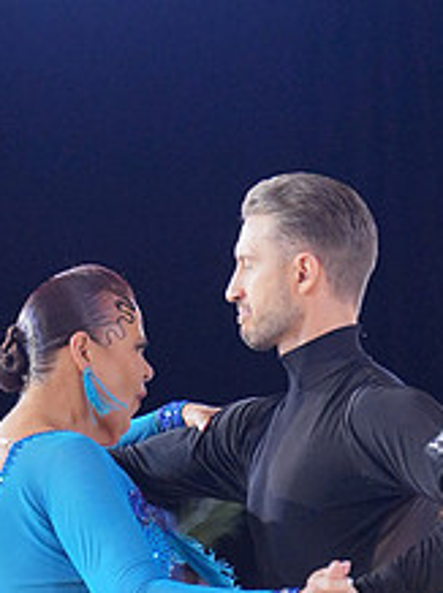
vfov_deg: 4.4
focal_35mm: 448
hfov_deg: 3.3
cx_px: 241
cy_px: 745
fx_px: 7659
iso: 1250
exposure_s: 1/500
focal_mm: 117
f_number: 2
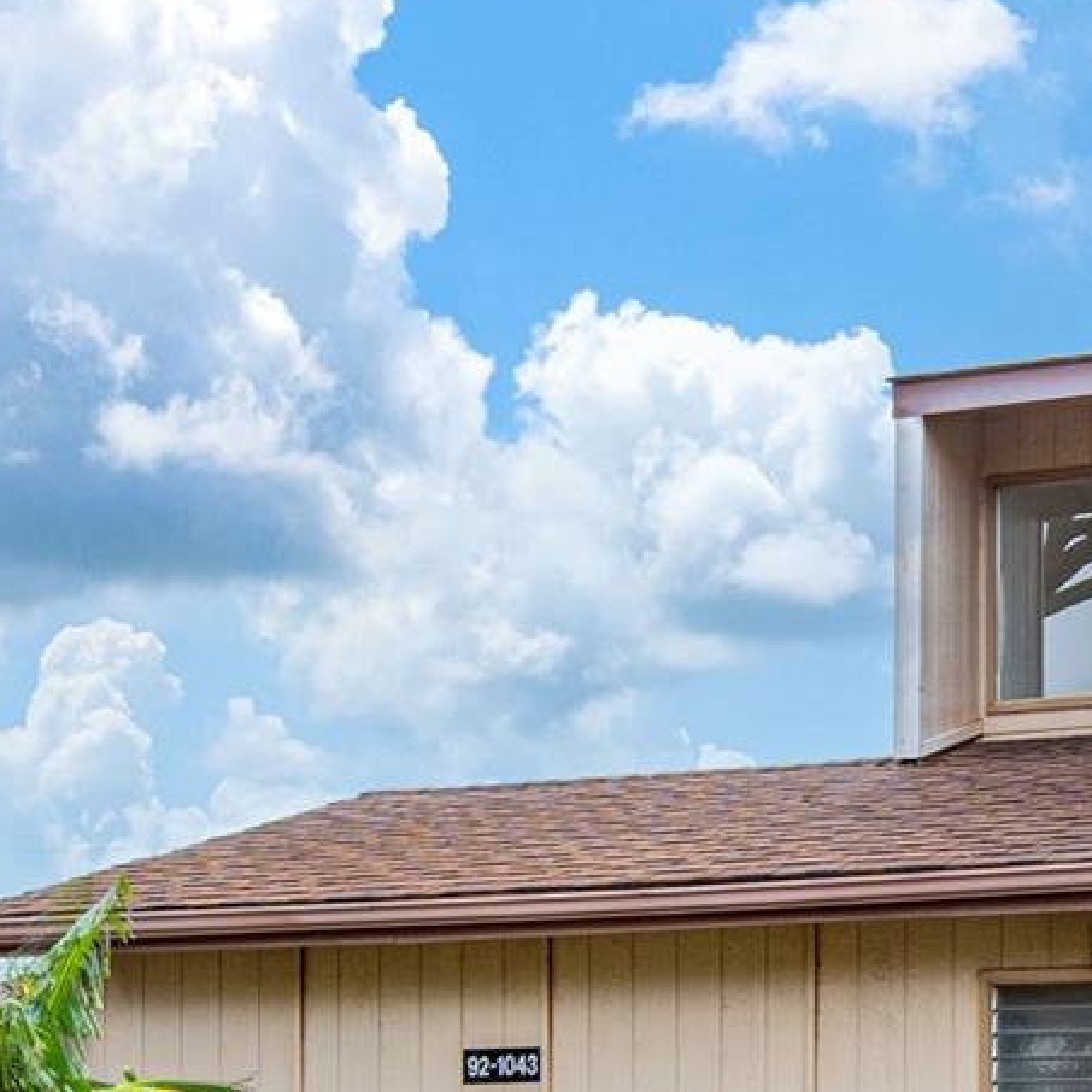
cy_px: 1058
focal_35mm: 60
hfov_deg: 26.9
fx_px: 2141
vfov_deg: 27.2
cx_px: 1114
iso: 200
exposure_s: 1/250
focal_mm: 20
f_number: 8
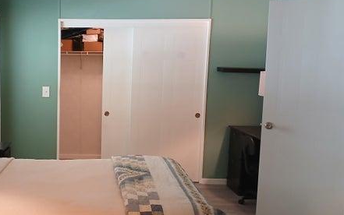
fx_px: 375
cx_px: 95
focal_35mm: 40
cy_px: 116
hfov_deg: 47.8
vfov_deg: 32.0
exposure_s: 1/24
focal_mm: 3.98
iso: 320
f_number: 1.8
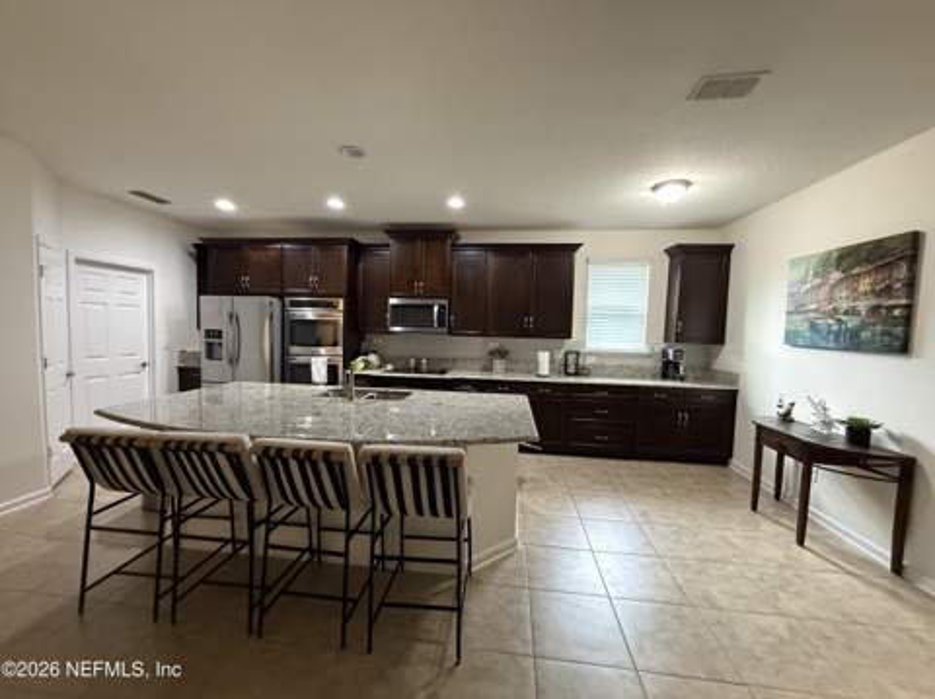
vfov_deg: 85.6
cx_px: 468
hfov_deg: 102.1
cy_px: 350
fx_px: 378
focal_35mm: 14
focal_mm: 2.22
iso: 800
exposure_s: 1/60
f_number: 2.2
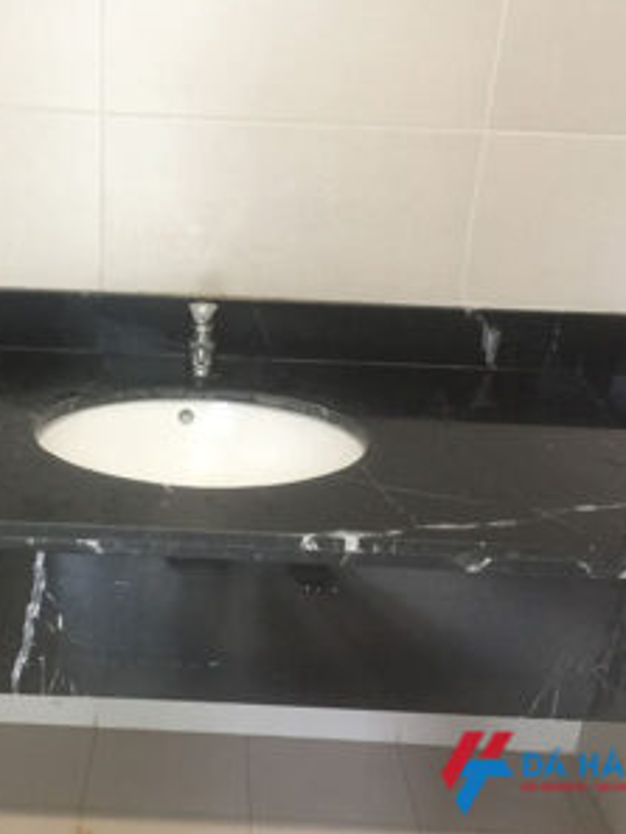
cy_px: 416
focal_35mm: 39
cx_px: 205
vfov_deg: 47.8
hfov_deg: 36.4
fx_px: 940
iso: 125
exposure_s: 1/10
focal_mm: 4.15
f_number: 2.2
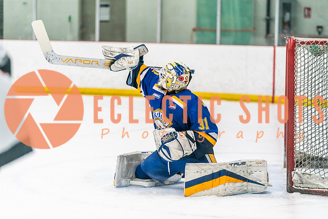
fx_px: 1258
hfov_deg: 14.9
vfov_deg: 9.9
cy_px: 110
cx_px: 164
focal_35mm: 138
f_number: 2.8
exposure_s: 1/1250
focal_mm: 138
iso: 3200
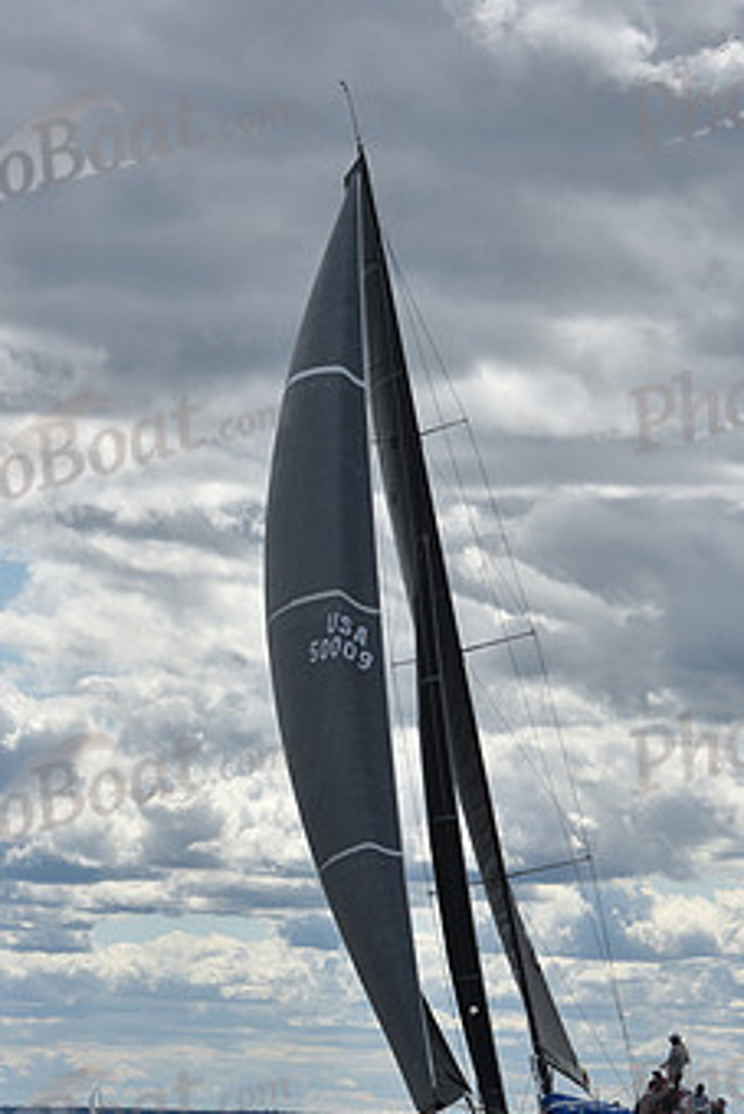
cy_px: 586
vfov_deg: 12.3
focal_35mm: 167
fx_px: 5171
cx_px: 460
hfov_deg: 8.2
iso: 250
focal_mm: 98
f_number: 11
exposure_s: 1/1000
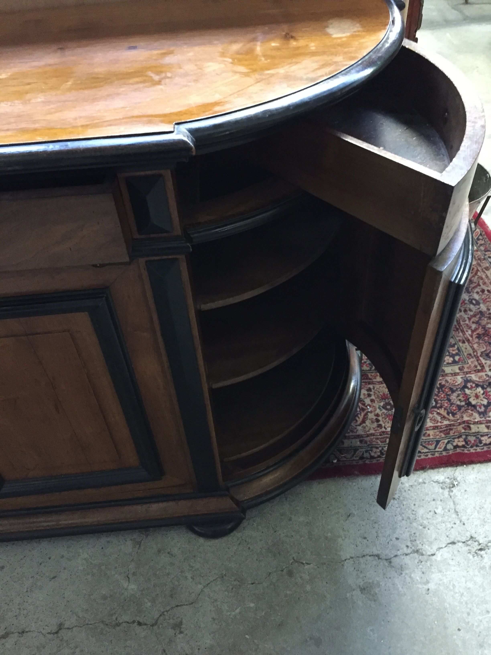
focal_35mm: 29
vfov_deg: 61.7
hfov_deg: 48.2
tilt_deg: -43.0
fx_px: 548
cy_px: 328
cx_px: 246
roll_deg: +5.2
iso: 400
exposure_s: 1/17
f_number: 2.2
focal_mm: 4.15
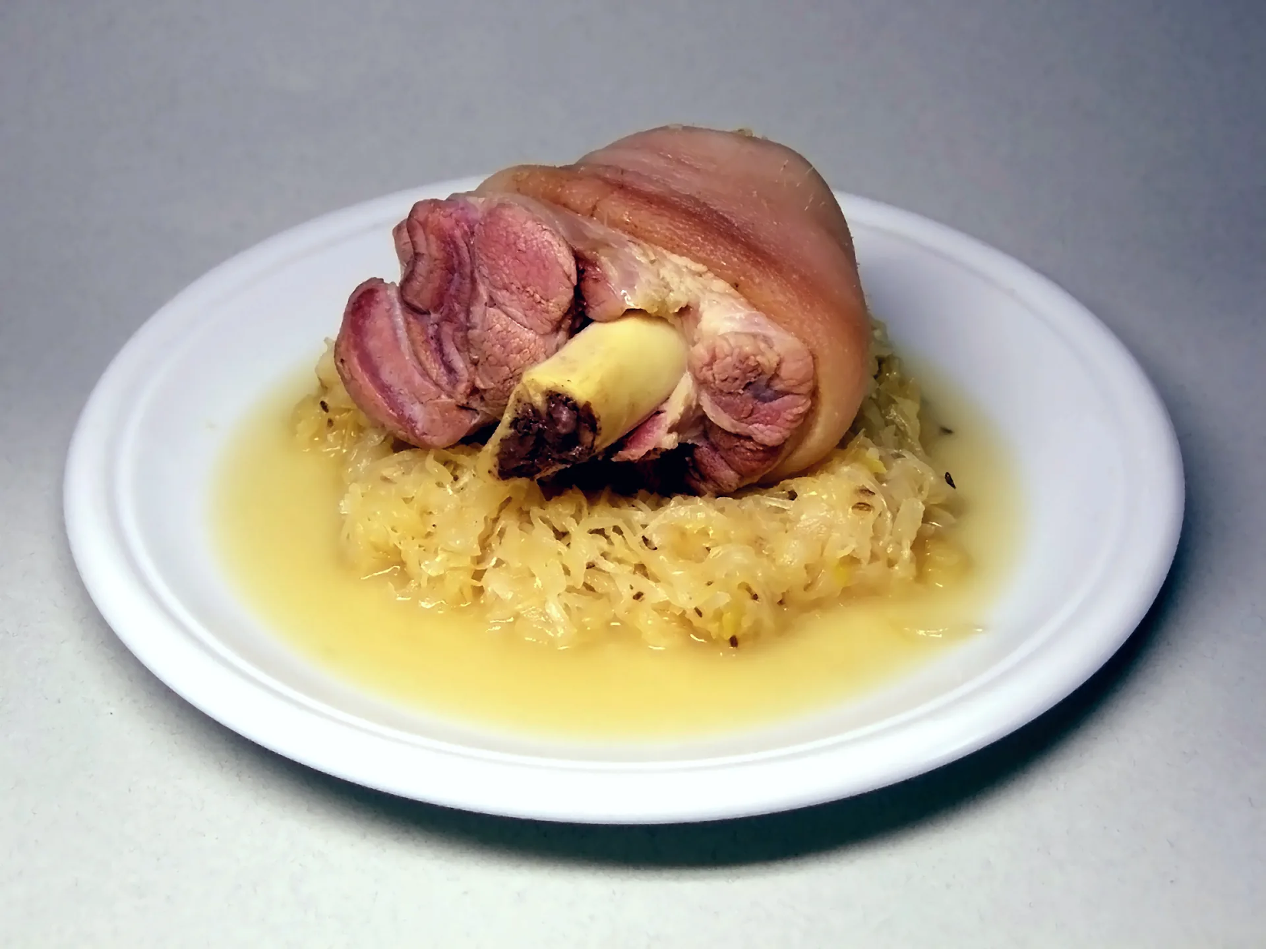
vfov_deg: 24.0
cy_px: 474
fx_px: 2231
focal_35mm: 61
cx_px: 633
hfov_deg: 31.7
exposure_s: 1/27.4
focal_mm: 12.7
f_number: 3.5
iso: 50
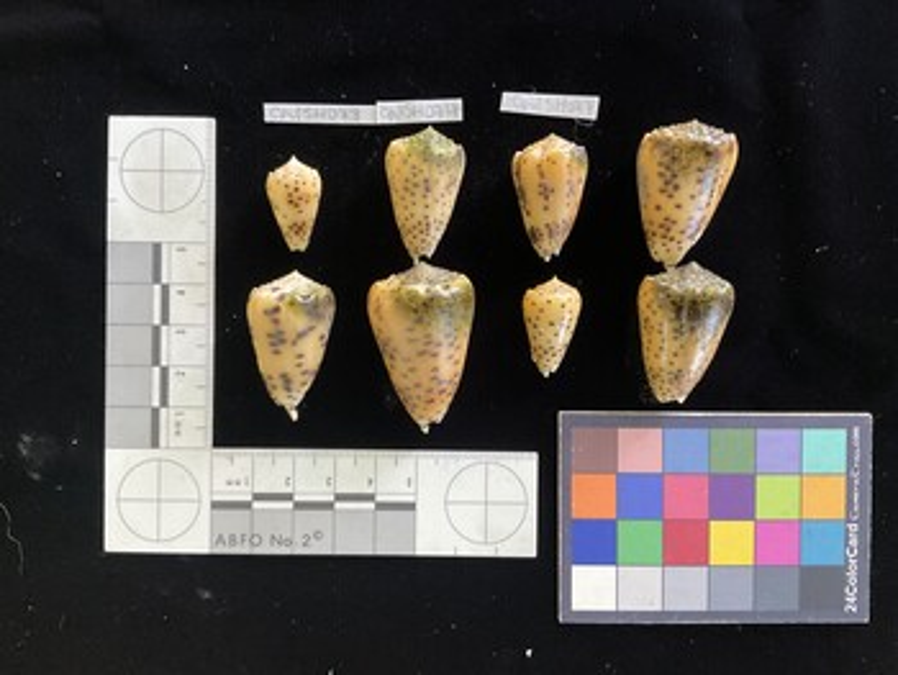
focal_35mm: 29
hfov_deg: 61.6
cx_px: 449
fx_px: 753
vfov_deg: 48.3
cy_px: 338
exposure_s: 1/60
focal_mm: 3
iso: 200
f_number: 1.8
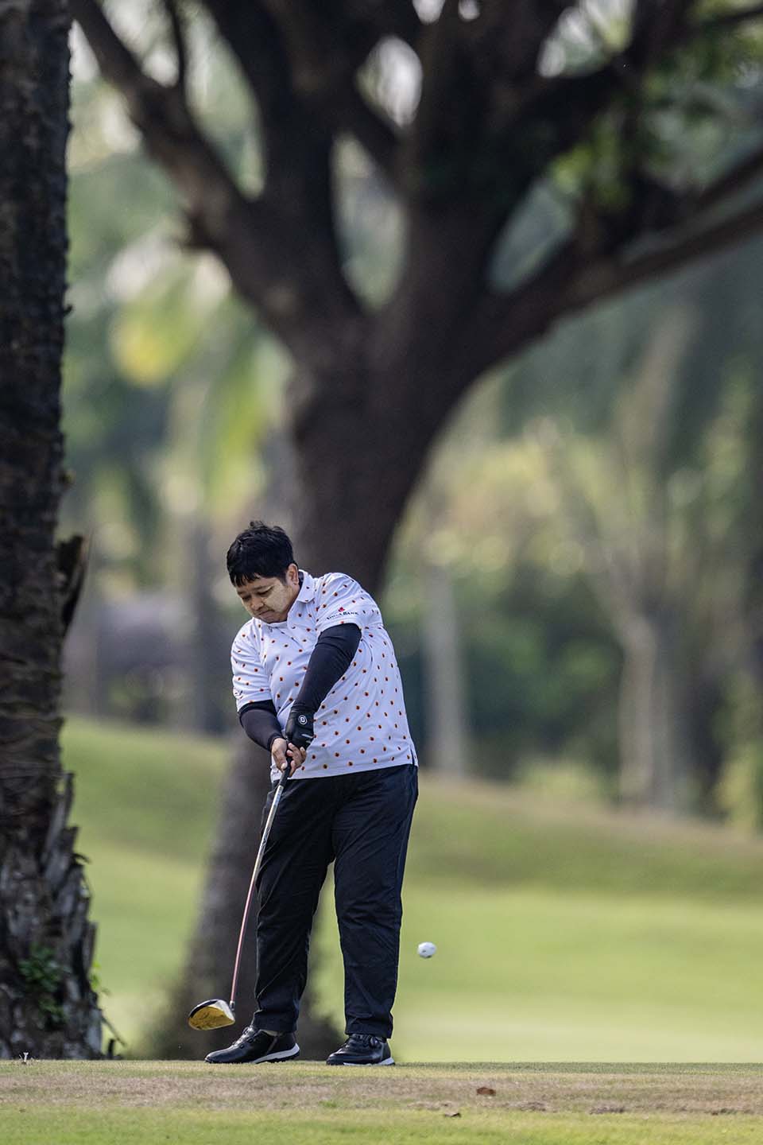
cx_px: 382
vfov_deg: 5.2
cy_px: 572
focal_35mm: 400
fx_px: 12716
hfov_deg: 3.4
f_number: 2.8
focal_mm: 400
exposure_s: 1/4000
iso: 720
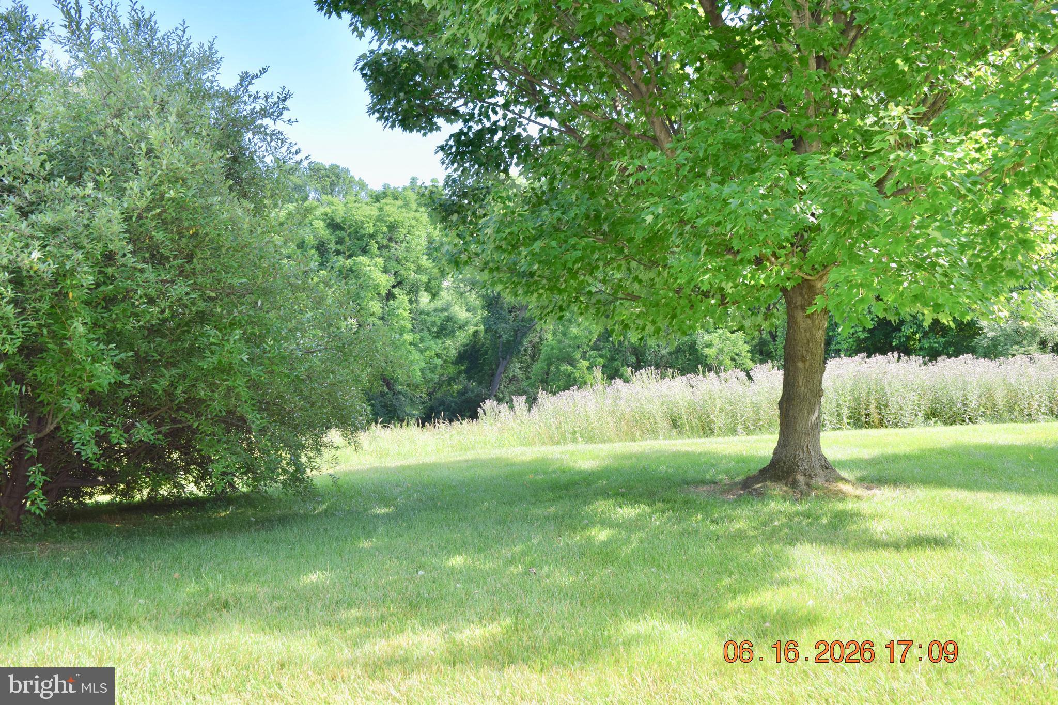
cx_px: 529
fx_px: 970
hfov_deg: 57.2
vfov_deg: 40.0
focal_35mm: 33
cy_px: 352
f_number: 6.3
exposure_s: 1/160
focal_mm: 22
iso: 100
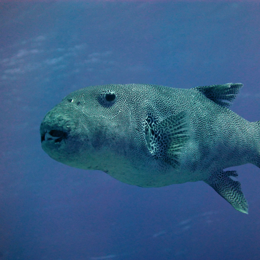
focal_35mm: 456
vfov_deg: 3.8
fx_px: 3875
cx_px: 153
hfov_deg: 3.8
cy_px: 130
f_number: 5.9
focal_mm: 68.9
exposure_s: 1/100
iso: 160
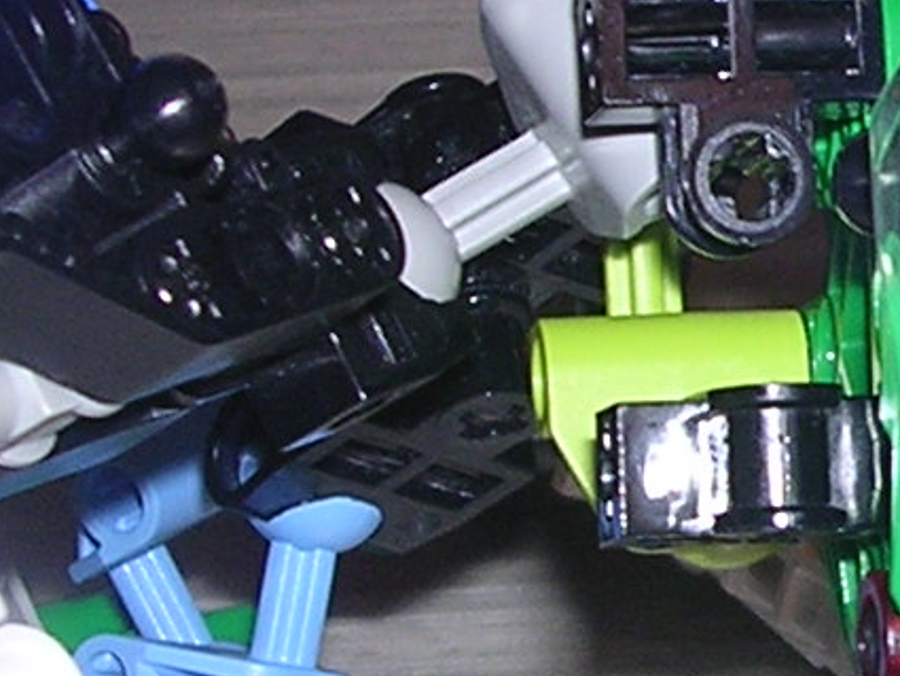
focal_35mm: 183
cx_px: 1141
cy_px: 434
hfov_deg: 10.6
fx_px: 4759
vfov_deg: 8.1
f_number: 2.8
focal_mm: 5.8
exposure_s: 1/60.1
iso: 100
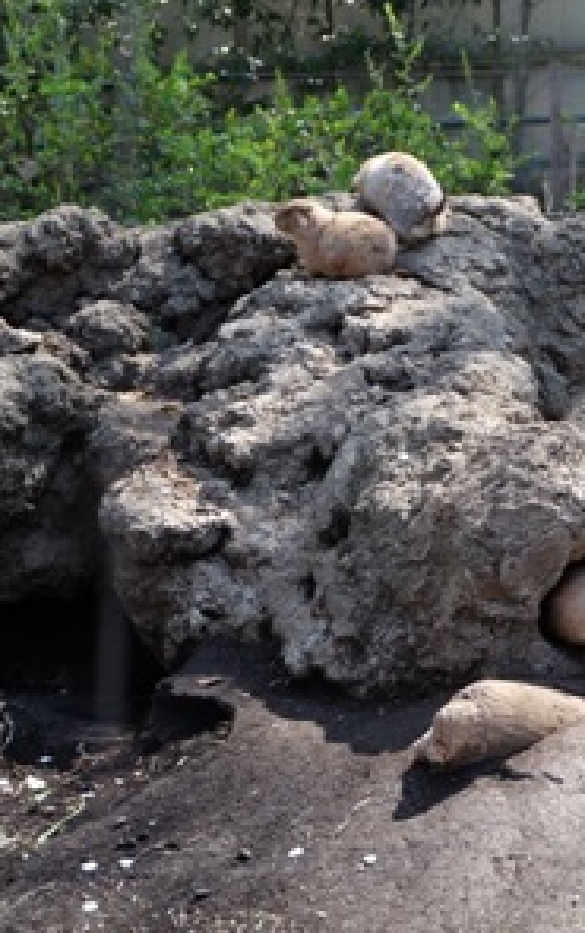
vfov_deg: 25.2
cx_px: 395
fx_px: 2087
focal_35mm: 82
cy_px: 463
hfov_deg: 15.9
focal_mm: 35.5
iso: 250
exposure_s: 1/125
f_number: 5
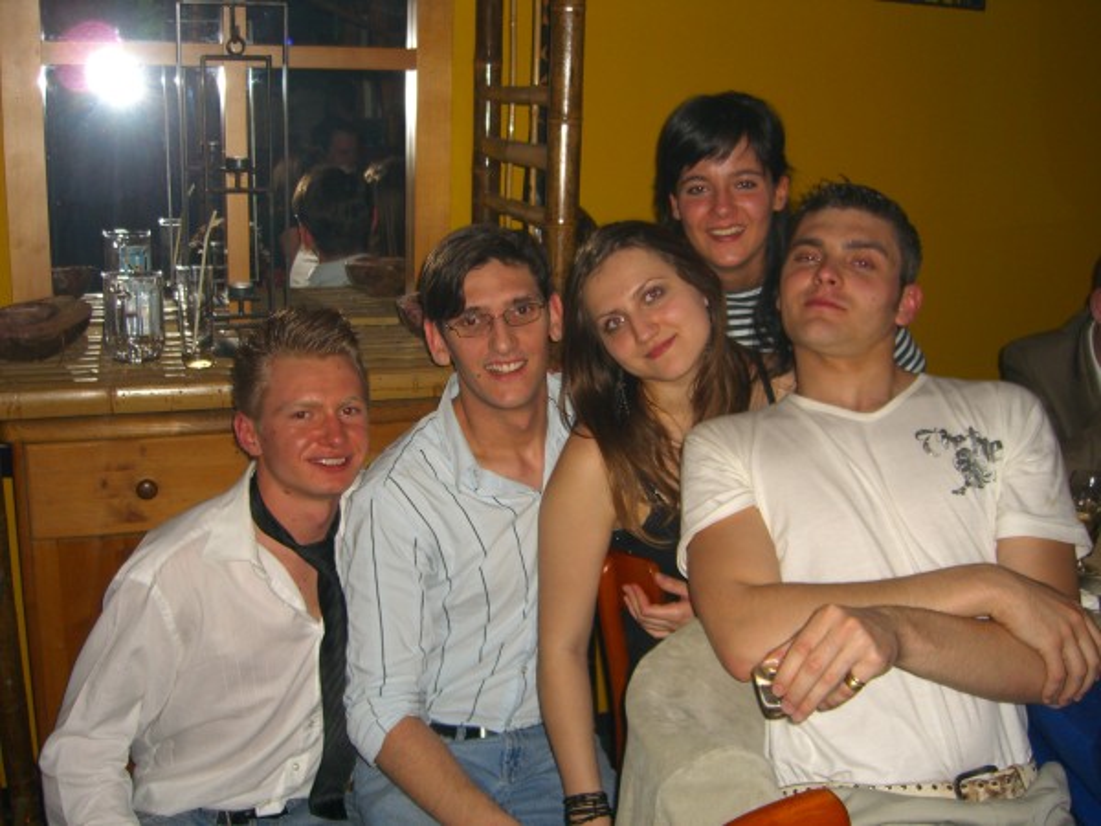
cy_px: 413
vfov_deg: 37.7
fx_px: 1209
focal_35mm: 38
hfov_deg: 49.0
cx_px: 550
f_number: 2.8
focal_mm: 7.9
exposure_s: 1/60
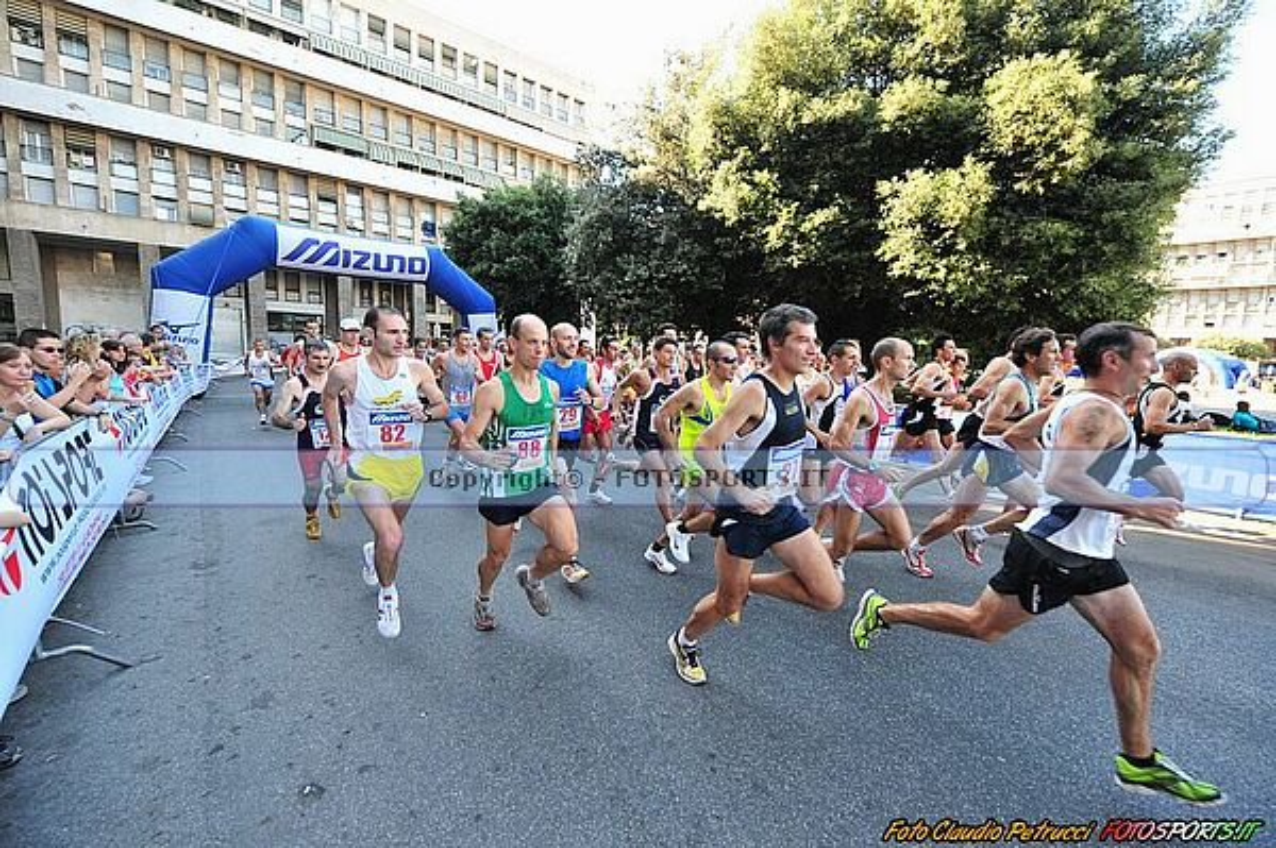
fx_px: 496
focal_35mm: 14
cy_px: 424
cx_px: 638
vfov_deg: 81.1
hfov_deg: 104.3
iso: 800
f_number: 4.5
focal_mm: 14
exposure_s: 1/400
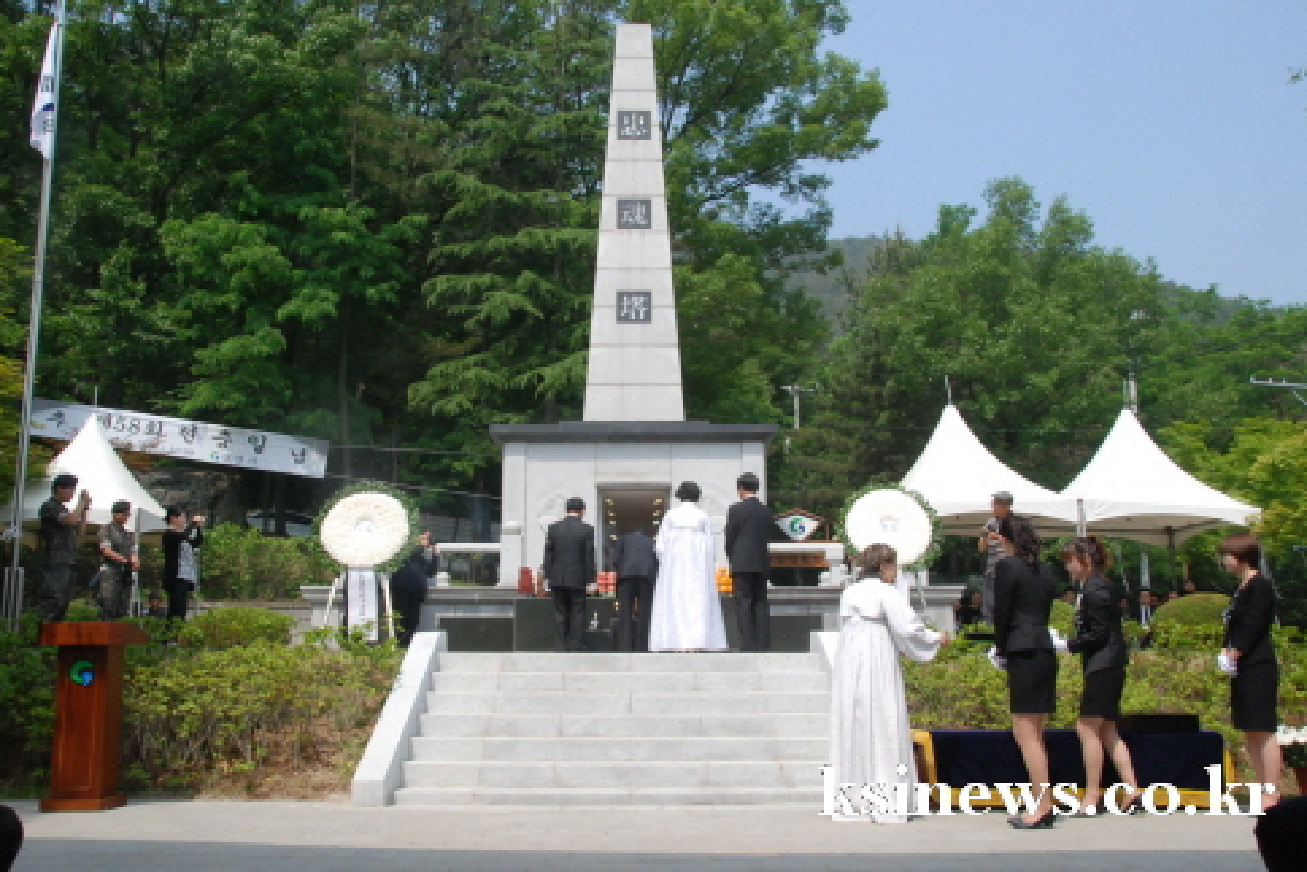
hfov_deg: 60.3
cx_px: 662
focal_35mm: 31
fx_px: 1126
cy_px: 437
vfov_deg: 42.4
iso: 800
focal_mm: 20
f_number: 13
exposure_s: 1/640
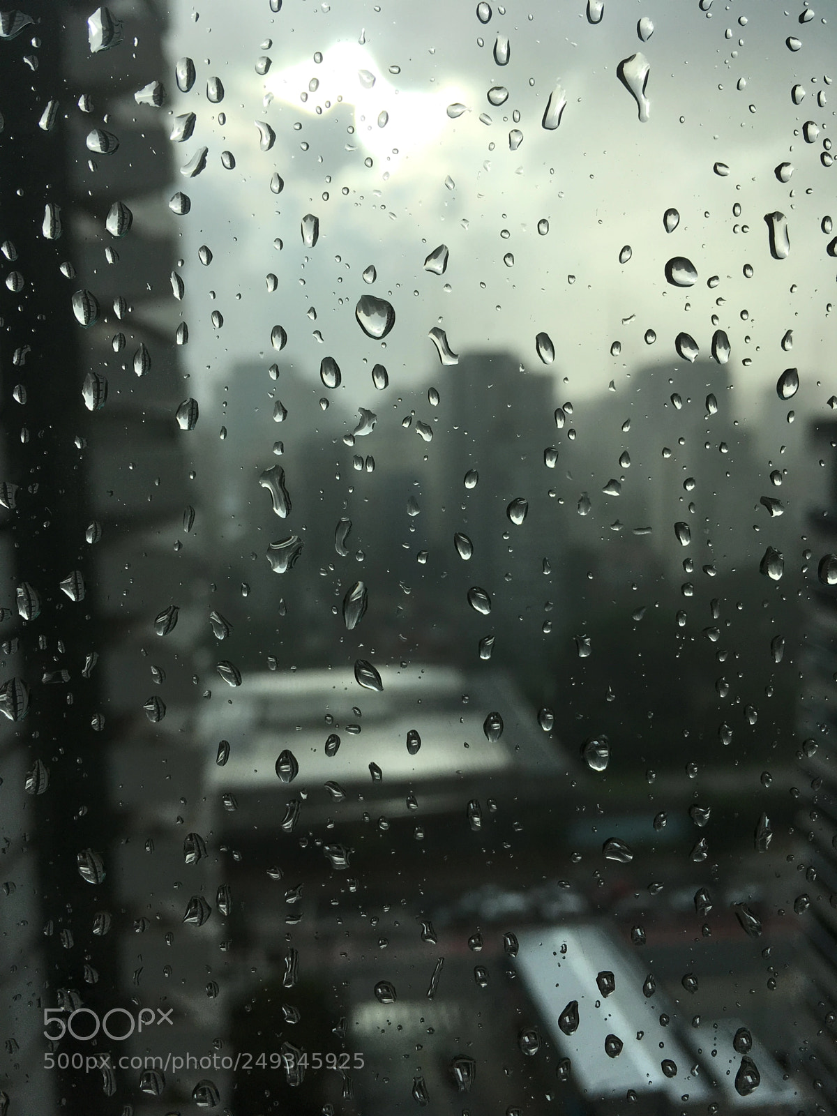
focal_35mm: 29
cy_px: 558
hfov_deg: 48.2
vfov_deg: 61.7
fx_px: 935
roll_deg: +1.4
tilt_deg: -8.5
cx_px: 418
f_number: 2.2
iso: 25
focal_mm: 4.15
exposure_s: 1/950
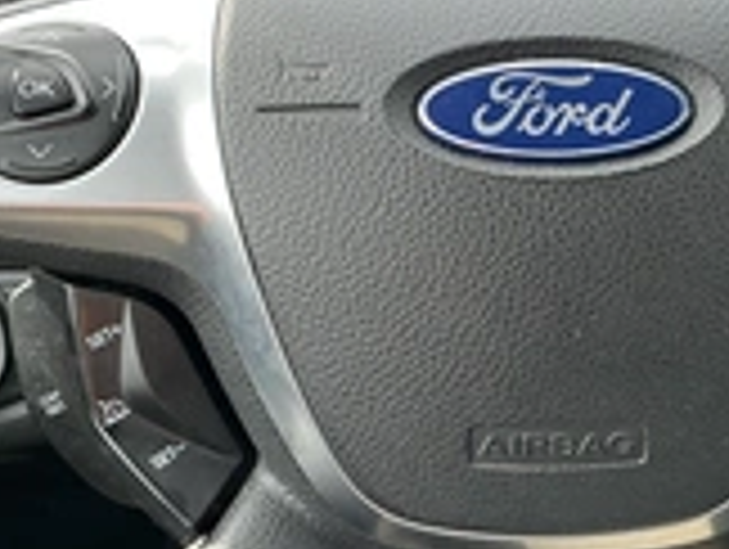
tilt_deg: -30.2
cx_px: 450
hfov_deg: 28.0
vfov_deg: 21.3
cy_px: 166
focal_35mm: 69
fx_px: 1455
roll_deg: +6.7
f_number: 1.8
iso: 64
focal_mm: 3
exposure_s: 1/122
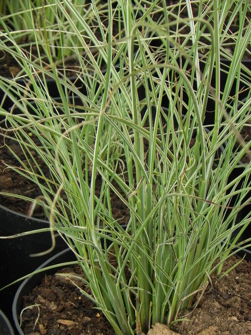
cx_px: 126
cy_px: 168
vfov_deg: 8.0
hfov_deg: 6.0
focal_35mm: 247
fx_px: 2388
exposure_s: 1/160
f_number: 5
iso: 160
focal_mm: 44
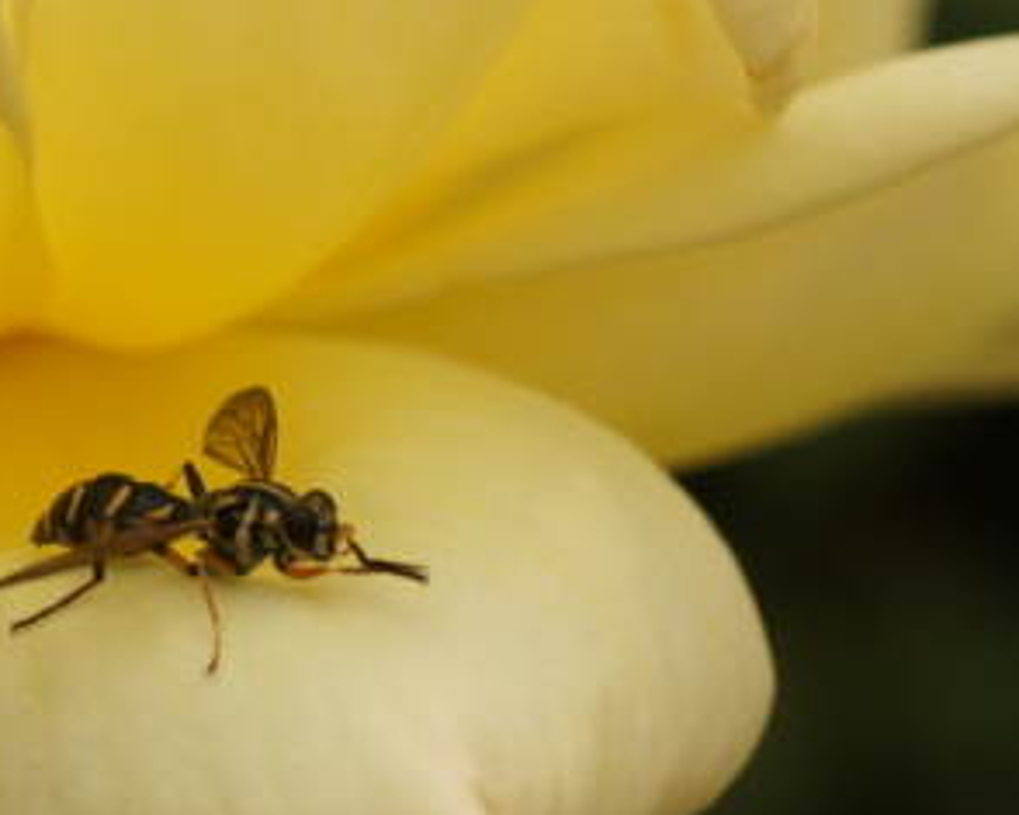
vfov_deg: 5.4
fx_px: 8653
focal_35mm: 287
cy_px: 546
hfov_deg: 6.7
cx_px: 139
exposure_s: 1/160
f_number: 5.6
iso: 320
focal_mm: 100
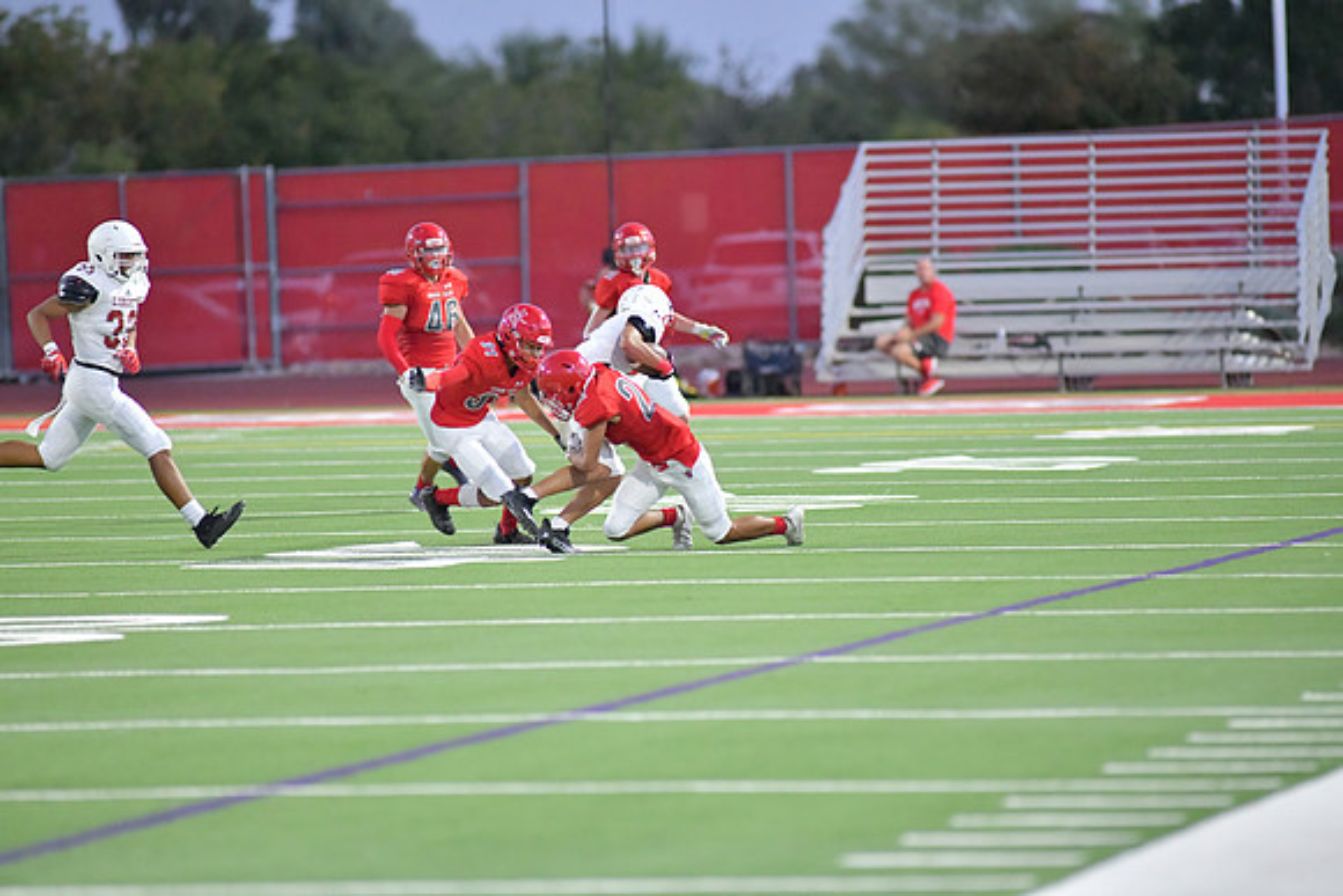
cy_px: 448
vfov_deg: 4.6
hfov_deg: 6.9
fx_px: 11194
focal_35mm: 300
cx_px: 672
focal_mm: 300
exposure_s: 1/1250
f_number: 3.5
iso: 9000
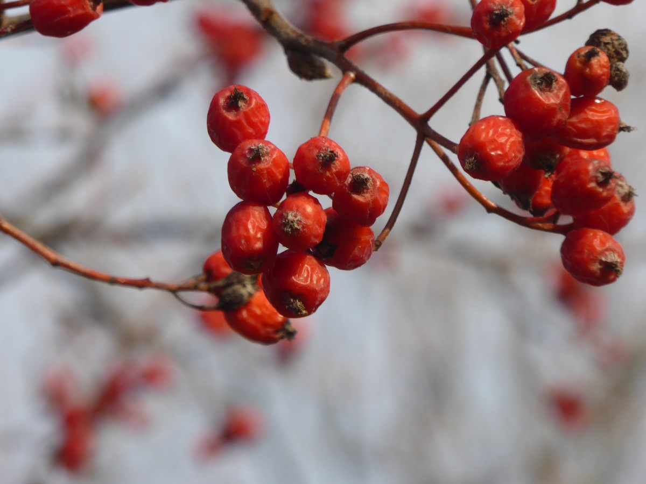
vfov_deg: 4.0
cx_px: 323
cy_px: 242
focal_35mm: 373
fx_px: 6961
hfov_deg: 5.3
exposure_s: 1/200
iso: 100
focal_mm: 66.8
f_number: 6
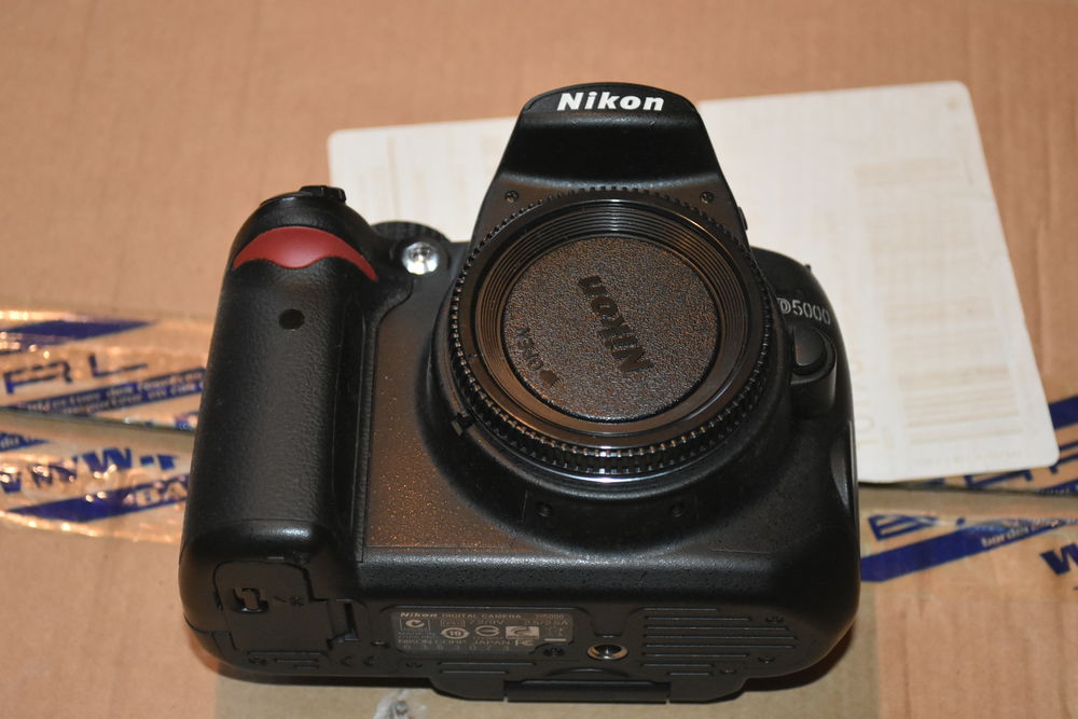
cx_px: 539
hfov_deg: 28.1
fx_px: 2156
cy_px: 360
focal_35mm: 72
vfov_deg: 18.9
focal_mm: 48
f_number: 5.6
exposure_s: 1/60
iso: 3600
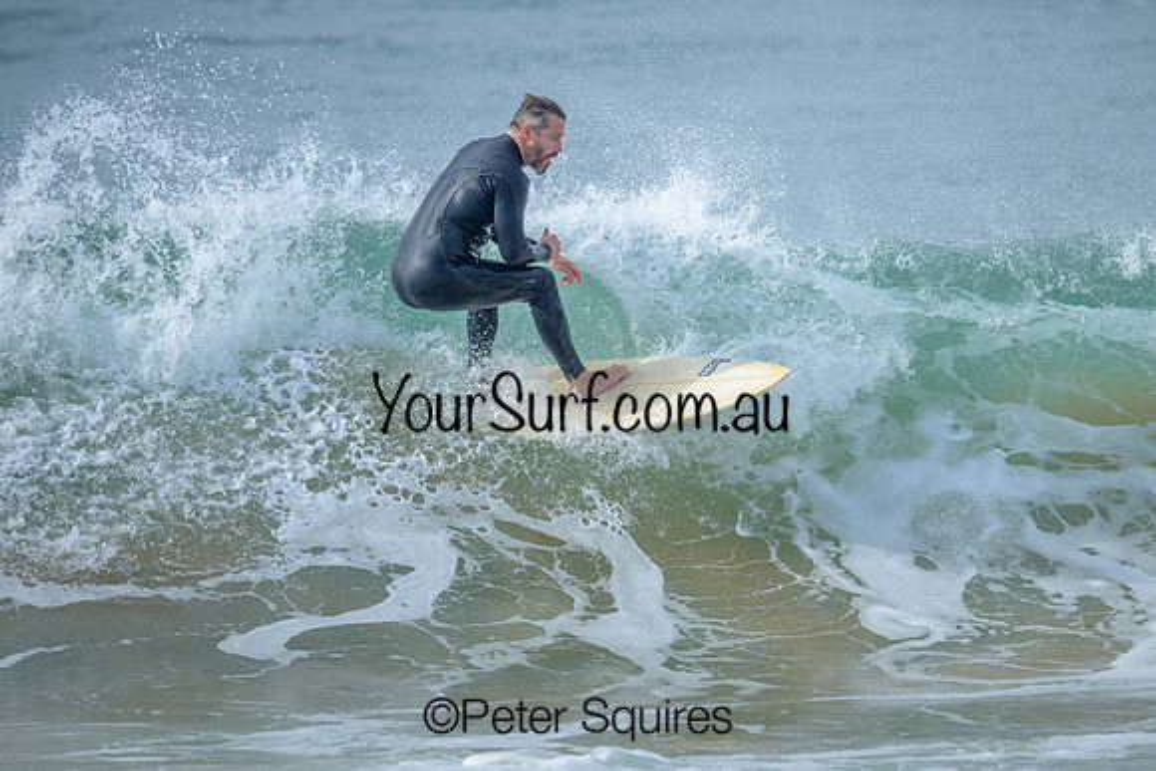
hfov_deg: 2.1
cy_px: 286
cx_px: 588
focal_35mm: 1006
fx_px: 32306
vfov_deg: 1.4
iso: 360
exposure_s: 1/2000
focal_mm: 800
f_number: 6.3
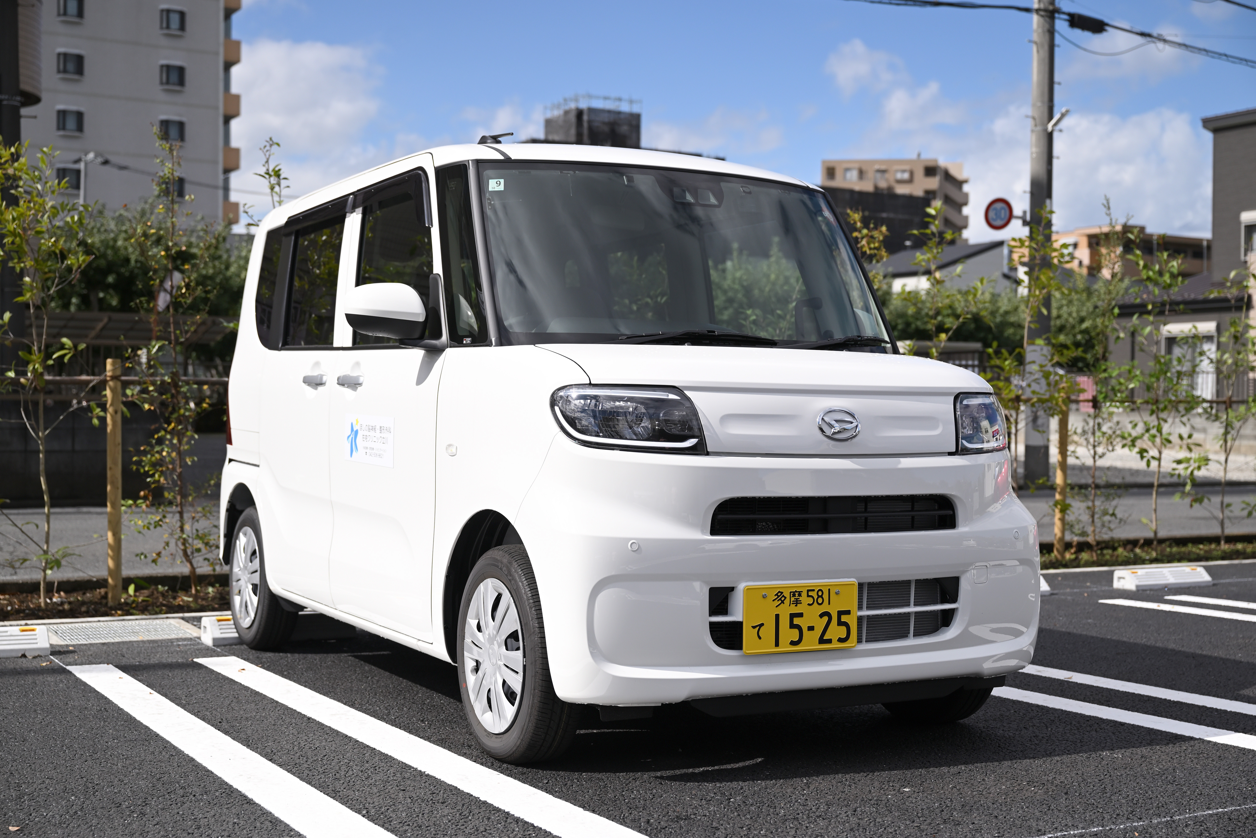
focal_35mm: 45
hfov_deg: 43.6
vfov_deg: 29.9
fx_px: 1571
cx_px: 628
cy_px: 419
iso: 250
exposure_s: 1/5000
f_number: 3.5
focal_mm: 45
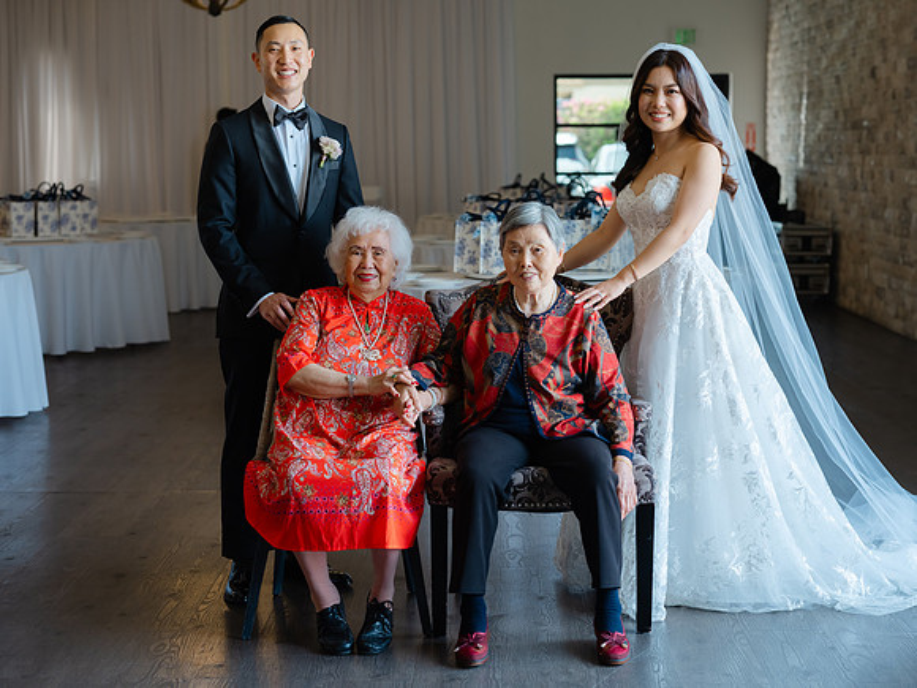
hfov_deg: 30.7
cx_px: 458
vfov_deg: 23.3
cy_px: 344
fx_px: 1669
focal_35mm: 63
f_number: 4
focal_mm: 80
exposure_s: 1/125
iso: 1000
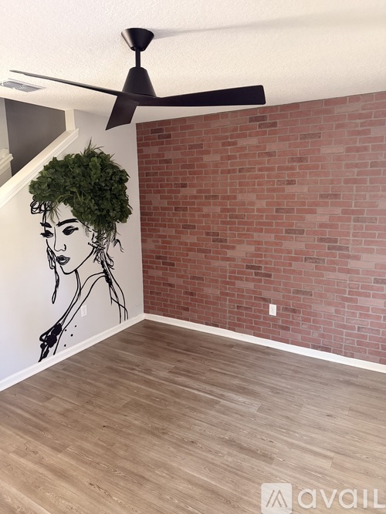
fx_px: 357
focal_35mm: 24
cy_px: 257
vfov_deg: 71.6
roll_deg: -0.6
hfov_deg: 56.8
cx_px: 193
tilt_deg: -10.0
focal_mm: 6.76
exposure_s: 1/48
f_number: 1.78
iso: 800
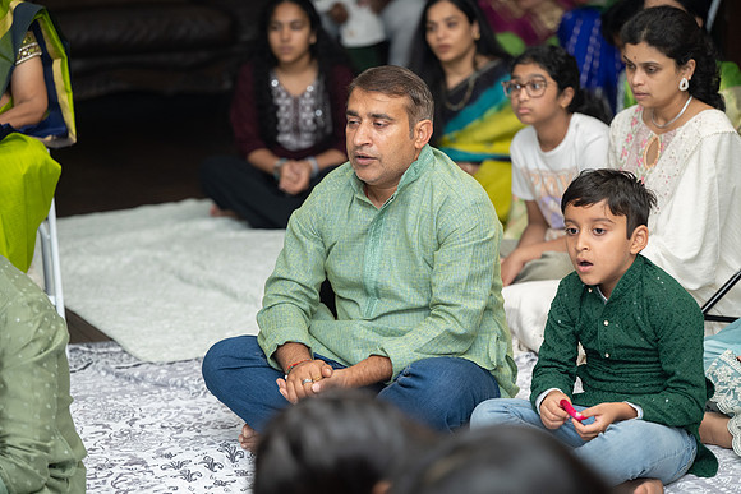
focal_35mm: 100
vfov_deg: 13.7
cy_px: 247
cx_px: 370
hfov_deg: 20.4
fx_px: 2064
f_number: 2.8
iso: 500
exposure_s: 1/200
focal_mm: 100
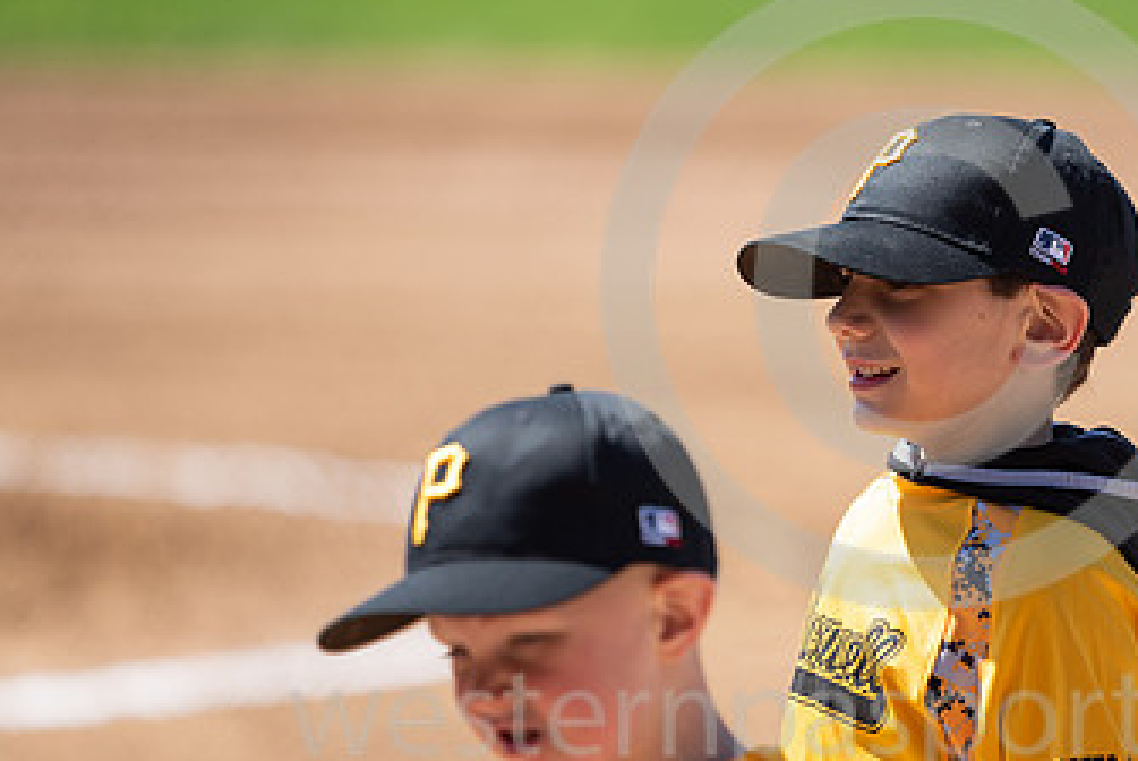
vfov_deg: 4.0
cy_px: 416
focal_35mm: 346
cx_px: 890
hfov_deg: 5.9
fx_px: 10947
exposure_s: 1/800
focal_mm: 200
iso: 80
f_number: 2.8
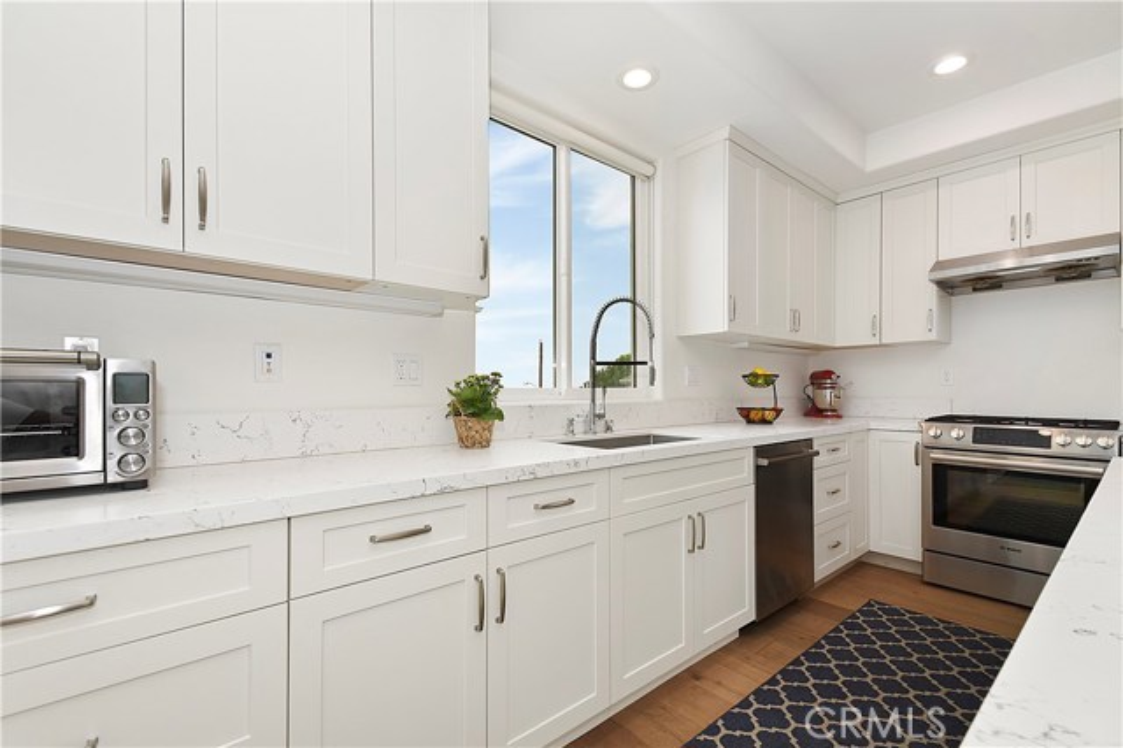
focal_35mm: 15
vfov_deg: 77.3
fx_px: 468
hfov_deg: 100.4
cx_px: 562
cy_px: 374
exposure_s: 1/40
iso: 320
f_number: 8
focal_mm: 10
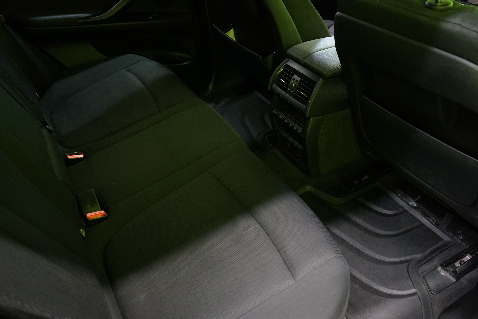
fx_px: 398
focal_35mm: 30
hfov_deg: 61.9
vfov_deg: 43.6
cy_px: 160
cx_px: 239
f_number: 5
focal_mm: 30
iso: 3200
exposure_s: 1/15
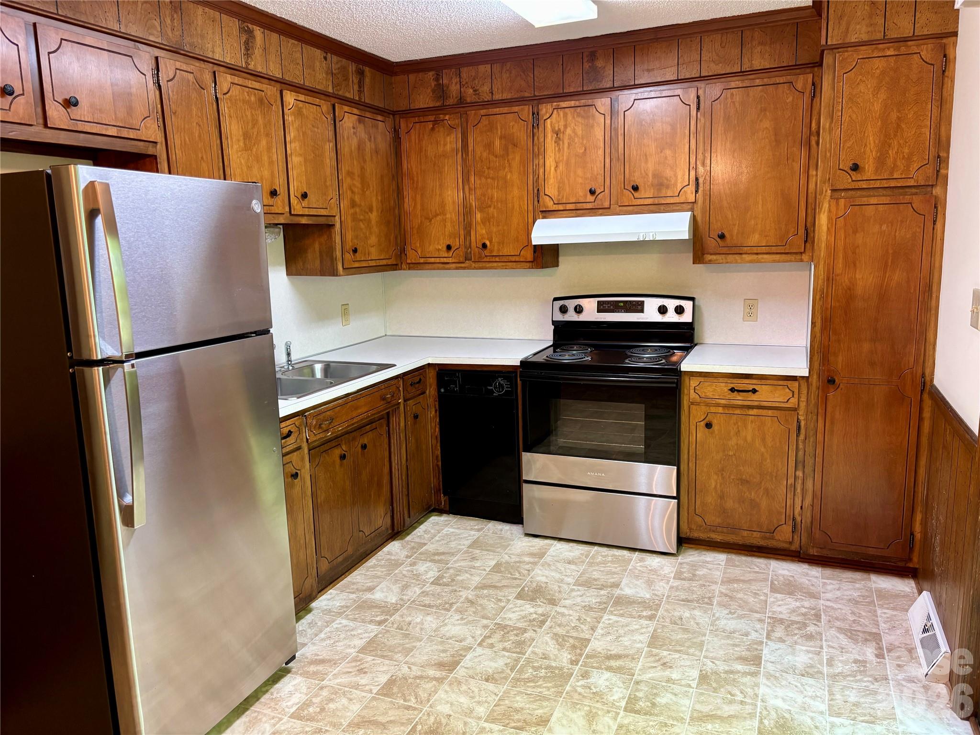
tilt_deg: -10.1
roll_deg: +1.5
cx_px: 490
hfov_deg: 67.3
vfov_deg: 53.1
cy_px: 368
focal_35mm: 26
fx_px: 736
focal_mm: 5.96
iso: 200
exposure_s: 1/60
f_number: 1.6
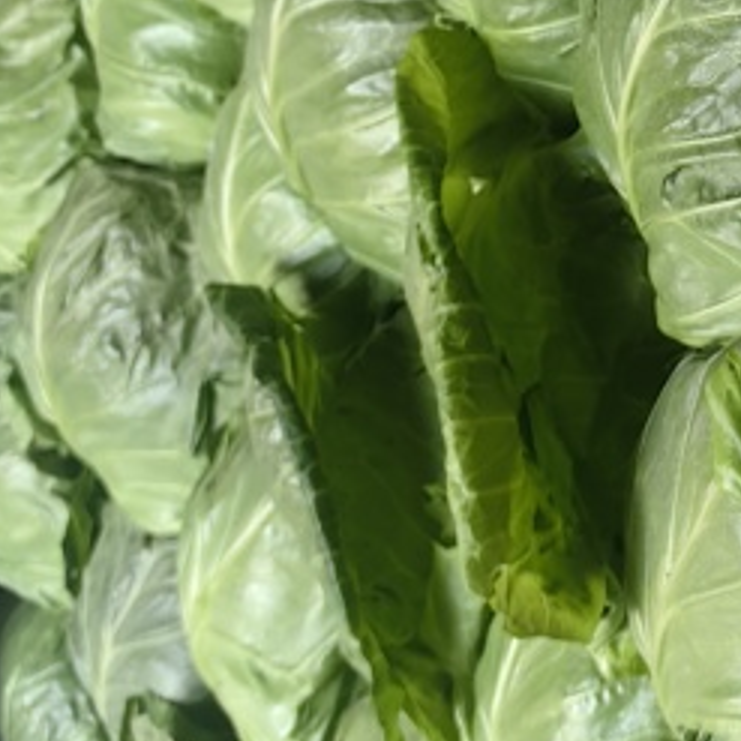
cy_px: -382
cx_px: 945
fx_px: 2495
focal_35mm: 103
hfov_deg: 16.1
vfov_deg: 15.5
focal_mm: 5.75
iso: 100
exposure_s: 1/100
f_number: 2
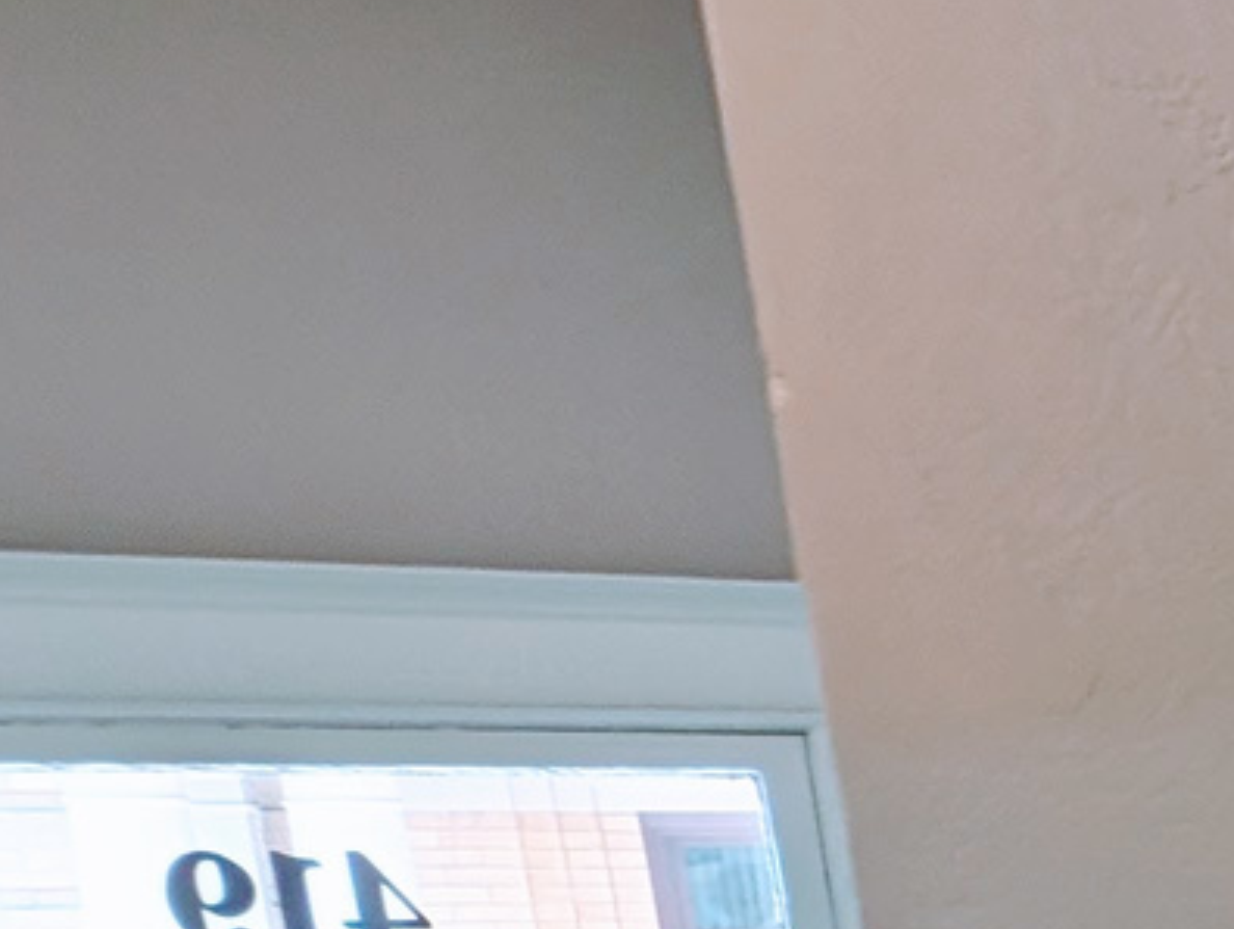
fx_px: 2391
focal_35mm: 67
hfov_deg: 14.1
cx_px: 3144
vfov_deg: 19.5
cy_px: 1347
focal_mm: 1.95
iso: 63
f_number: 2.2
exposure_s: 1/60
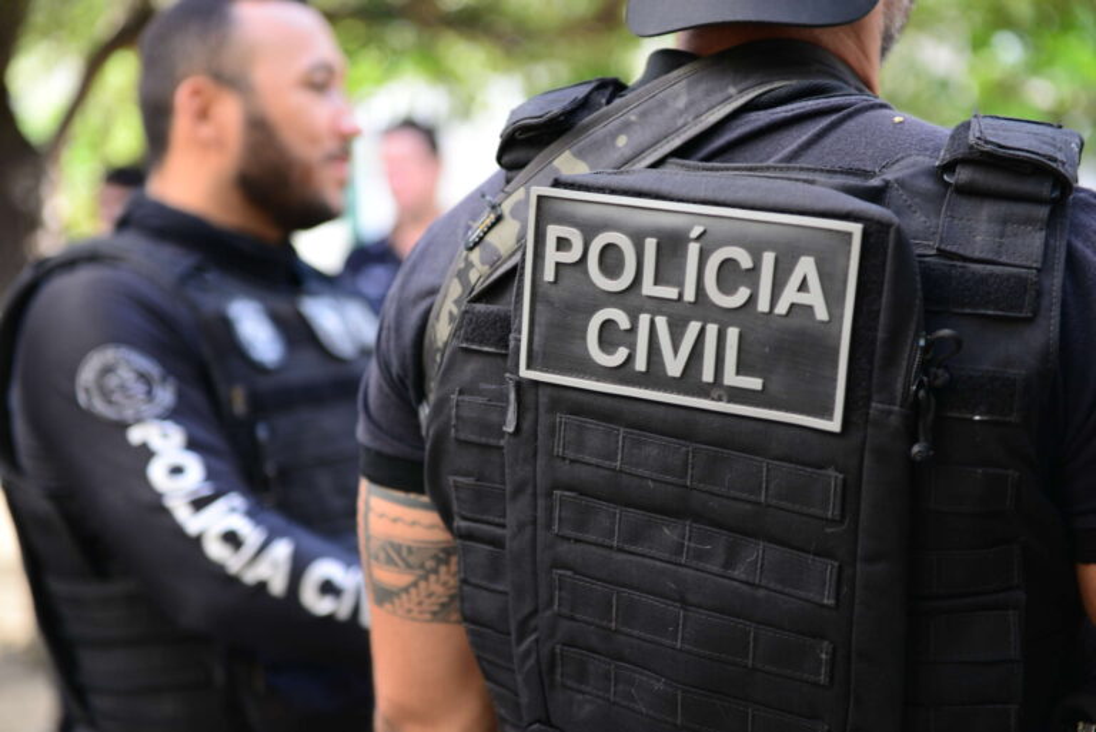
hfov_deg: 28.8
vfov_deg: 19.5
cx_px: 548
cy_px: 366
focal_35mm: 70
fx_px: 2132
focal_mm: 70
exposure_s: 1/160
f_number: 2.8
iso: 200
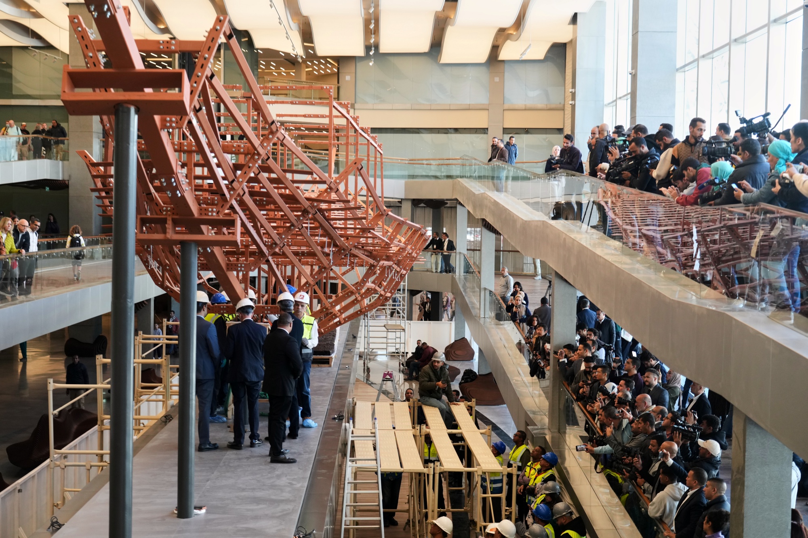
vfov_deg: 26.5
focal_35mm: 51
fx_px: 1144
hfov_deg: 38.9
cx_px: 404
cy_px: 269
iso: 1000
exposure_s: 1/250
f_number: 4
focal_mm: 51
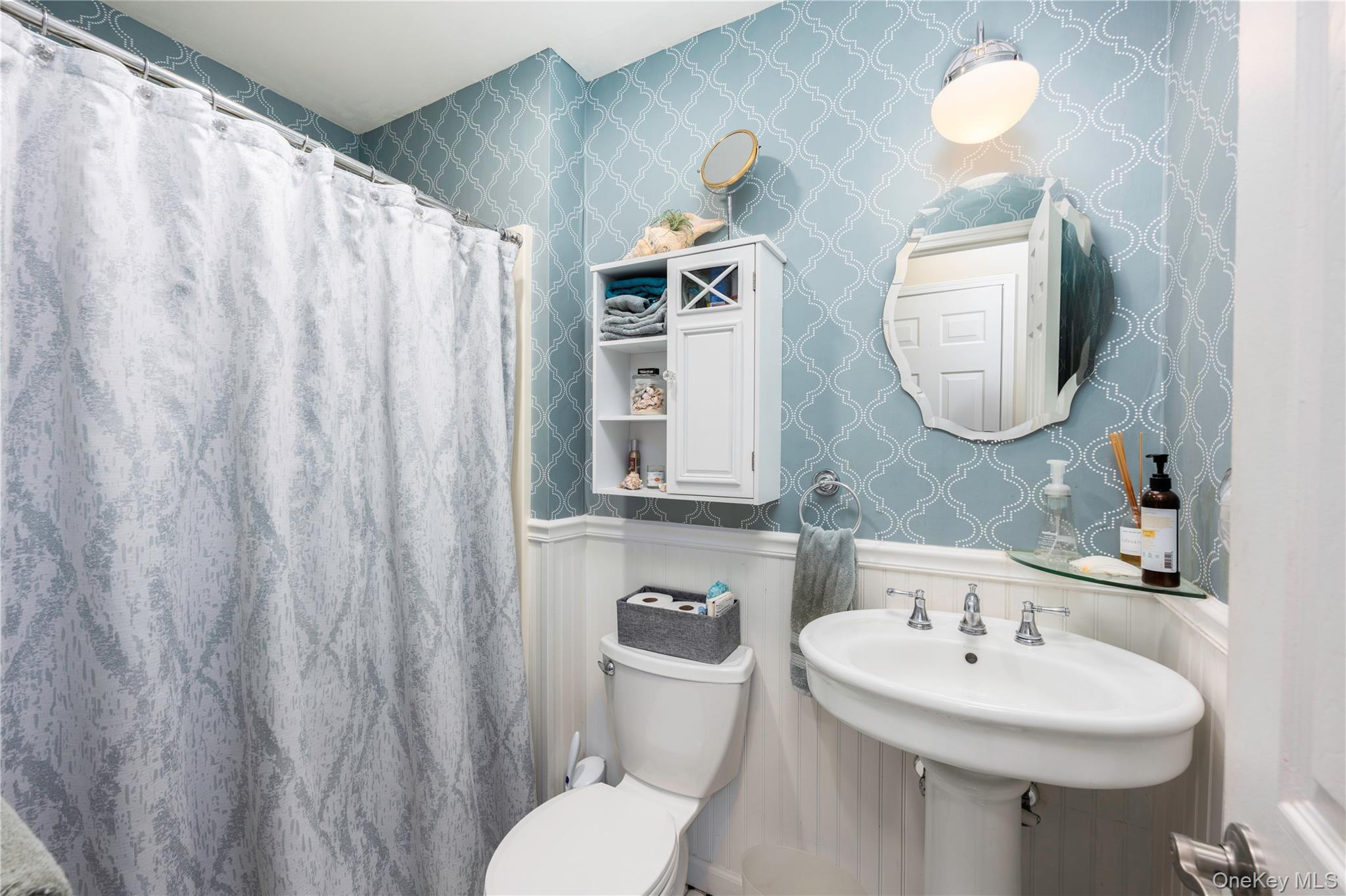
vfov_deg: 81.2
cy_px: 448
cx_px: 673
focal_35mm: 14
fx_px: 523
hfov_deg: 104.3
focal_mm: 14
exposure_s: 1/200
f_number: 8
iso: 200
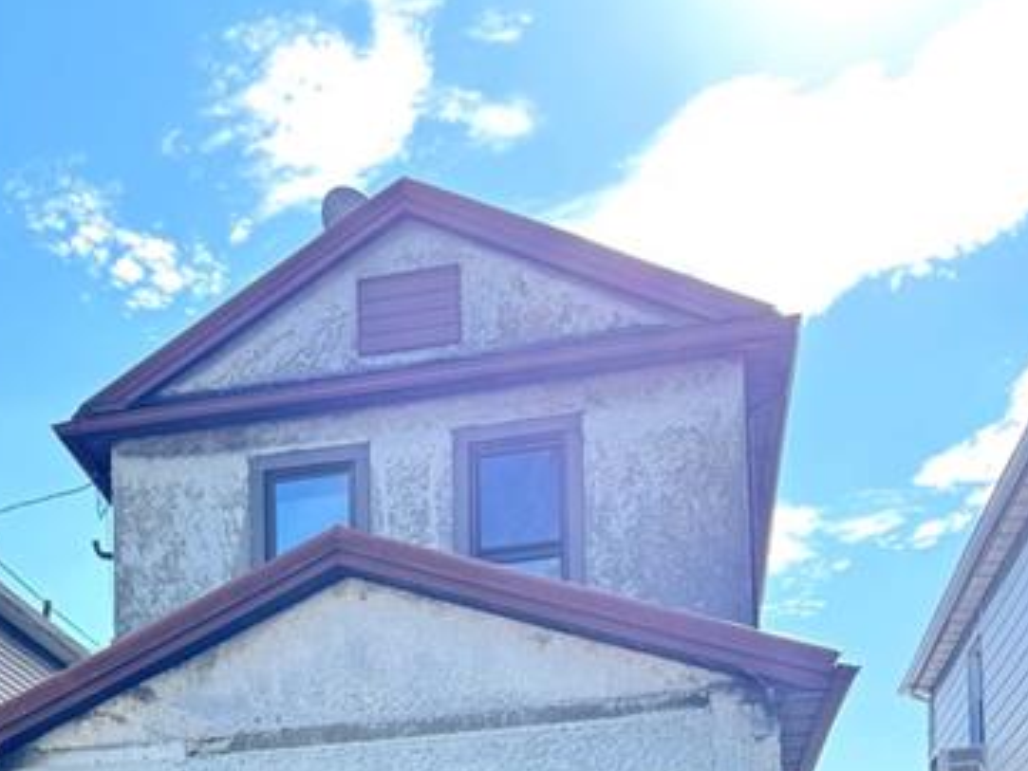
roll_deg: +1.5
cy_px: 1033
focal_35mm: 51
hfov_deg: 36.4
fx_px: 1515
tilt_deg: +4.3
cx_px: 231
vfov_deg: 24.5
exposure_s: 1/792
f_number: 1.78
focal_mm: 6.76
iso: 80
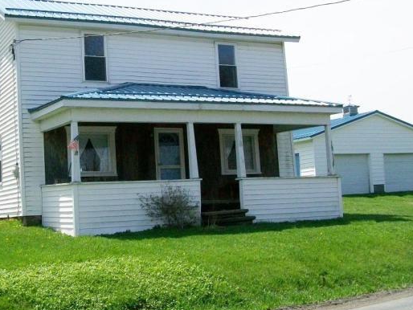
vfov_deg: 26.0
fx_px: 668
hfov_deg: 34.0
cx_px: 138
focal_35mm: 56
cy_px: 104
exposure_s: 1/500
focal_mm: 6
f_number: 4.8
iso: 64
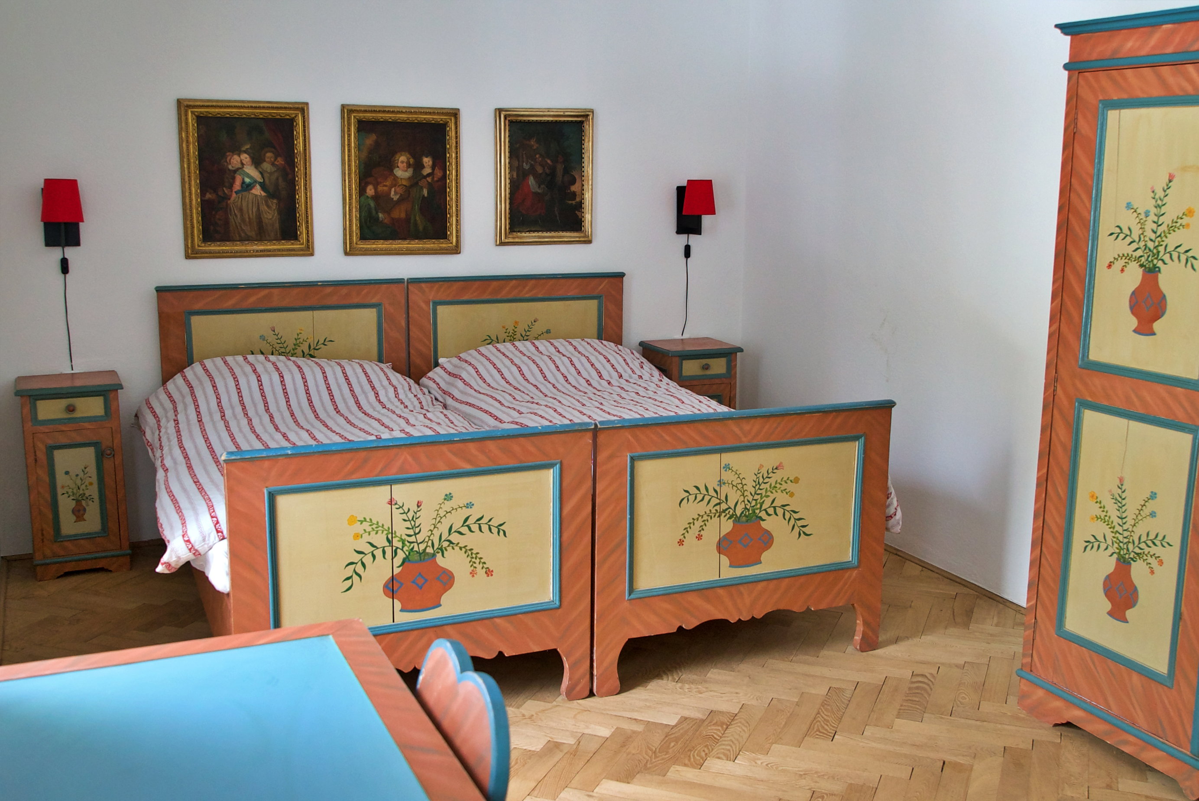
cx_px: 600
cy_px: 400
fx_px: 1199
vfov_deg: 36.9
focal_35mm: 36
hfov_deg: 53.1
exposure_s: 1/160
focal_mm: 24
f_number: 4
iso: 1250
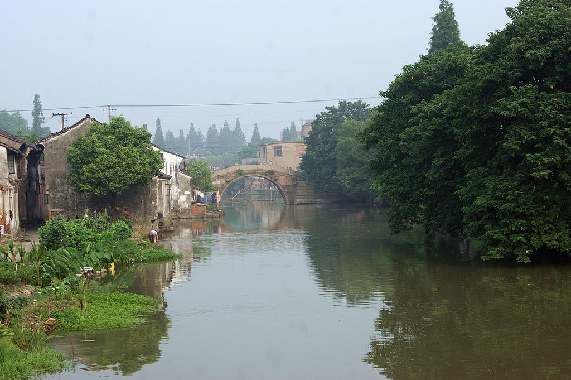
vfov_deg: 16.5
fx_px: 1307
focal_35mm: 82
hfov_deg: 24.6
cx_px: 286
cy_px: 190
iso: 100
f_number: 9
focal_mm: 55
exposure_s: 1/125
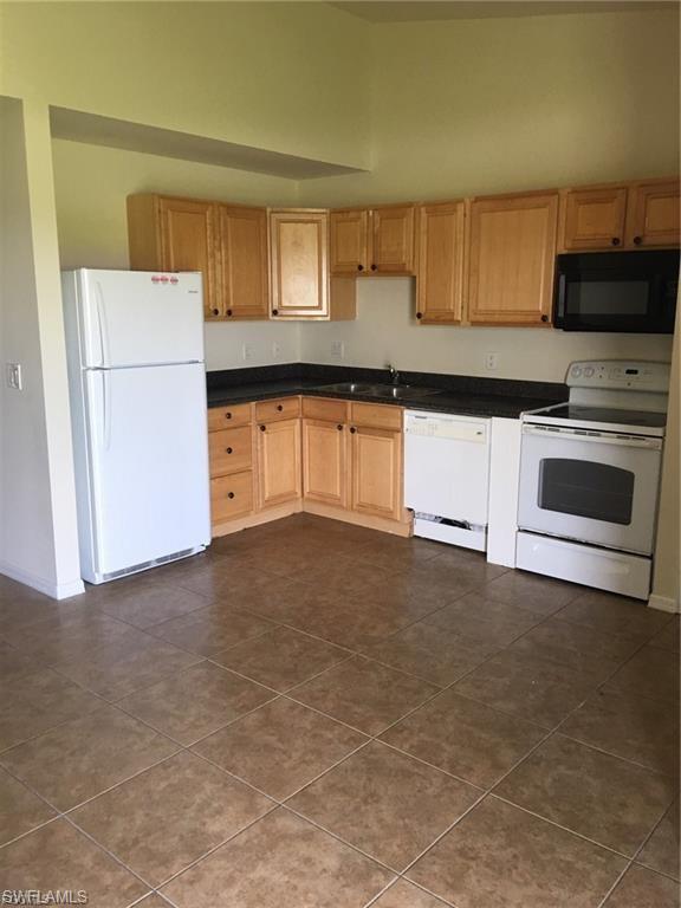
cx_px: 340
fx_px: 761
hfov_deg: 48.2
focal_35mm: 29
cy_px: 454
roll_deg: -0.9
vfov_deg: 61.7
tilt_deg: -11.5
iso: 25
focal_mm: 4.15
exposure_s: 1/15
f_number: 2.2
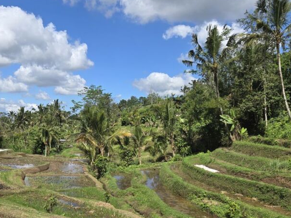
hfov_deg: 47.5
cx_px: 111
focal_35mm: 39
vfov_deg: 36.4
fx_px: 328
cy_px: 147
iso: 25
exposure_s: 1/2352
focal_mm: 5.4
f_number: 1.8
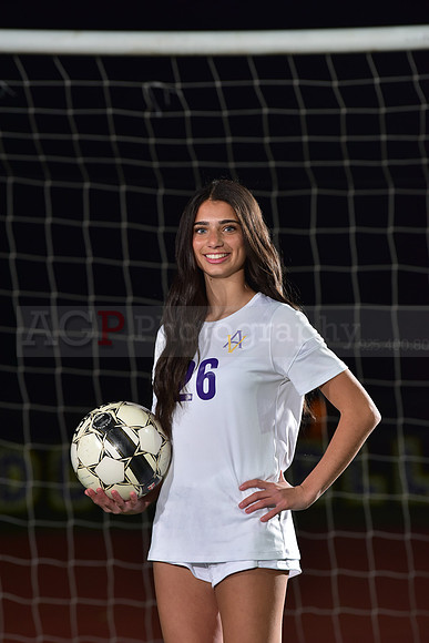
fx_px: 3573
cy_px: 322
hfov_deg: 6.9
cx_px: 214
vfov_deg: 10.3
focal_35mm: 200
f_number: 5
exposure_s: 1/200
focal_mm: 200
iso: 1000
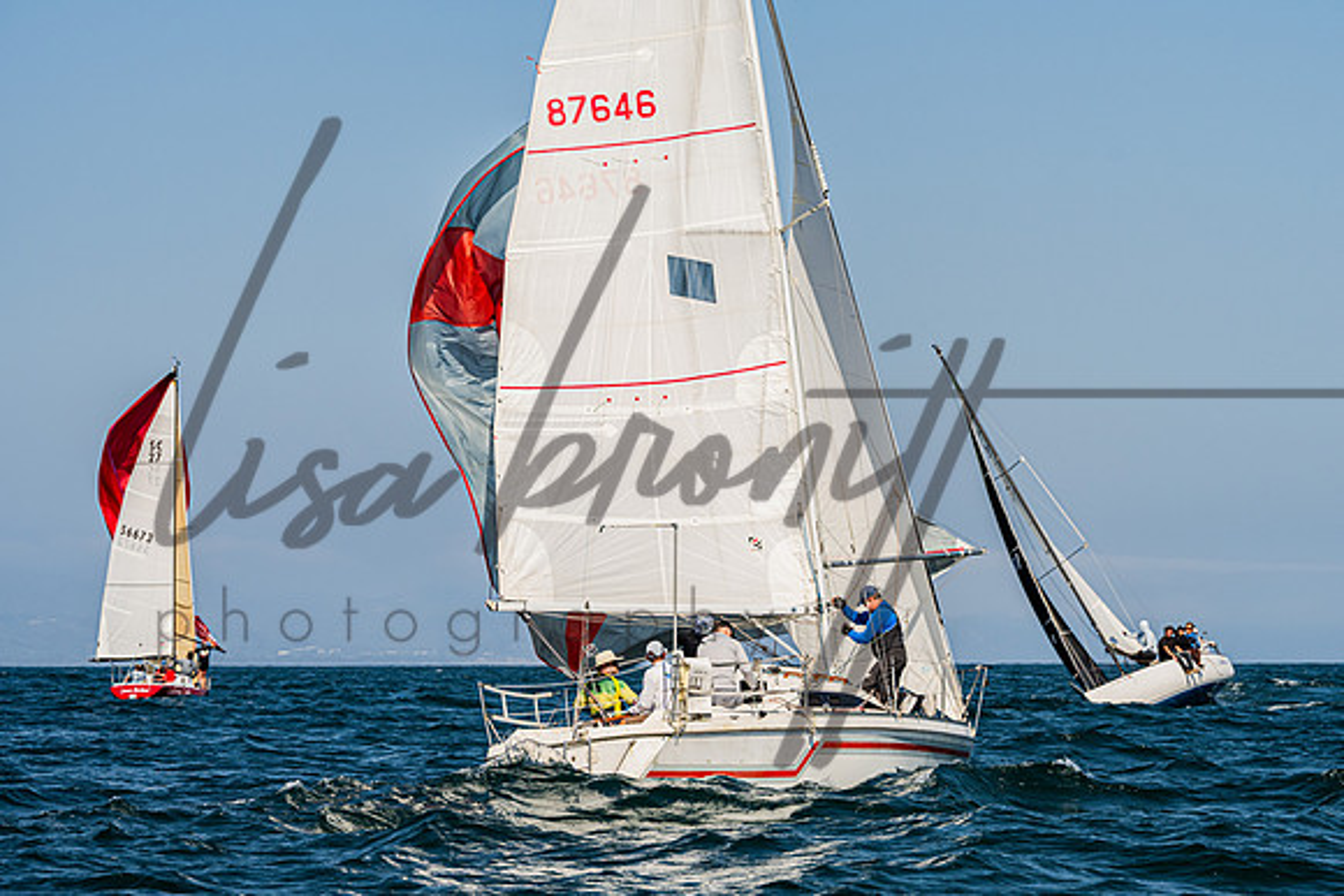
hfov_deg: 14.5
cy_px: 483
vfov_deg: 9.7
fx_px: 5282
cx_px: 730
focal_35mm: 141
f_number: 8
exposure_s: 1/2000
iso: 500
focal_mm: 115
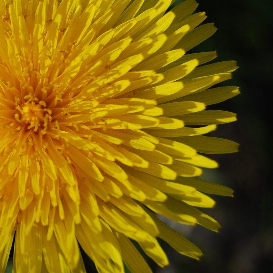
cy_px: 103
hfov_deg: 12.2
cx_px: 17
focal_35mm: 142
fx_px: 1266
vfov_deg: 12.3
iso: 100
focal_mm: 55
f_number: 8
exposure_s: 1/250
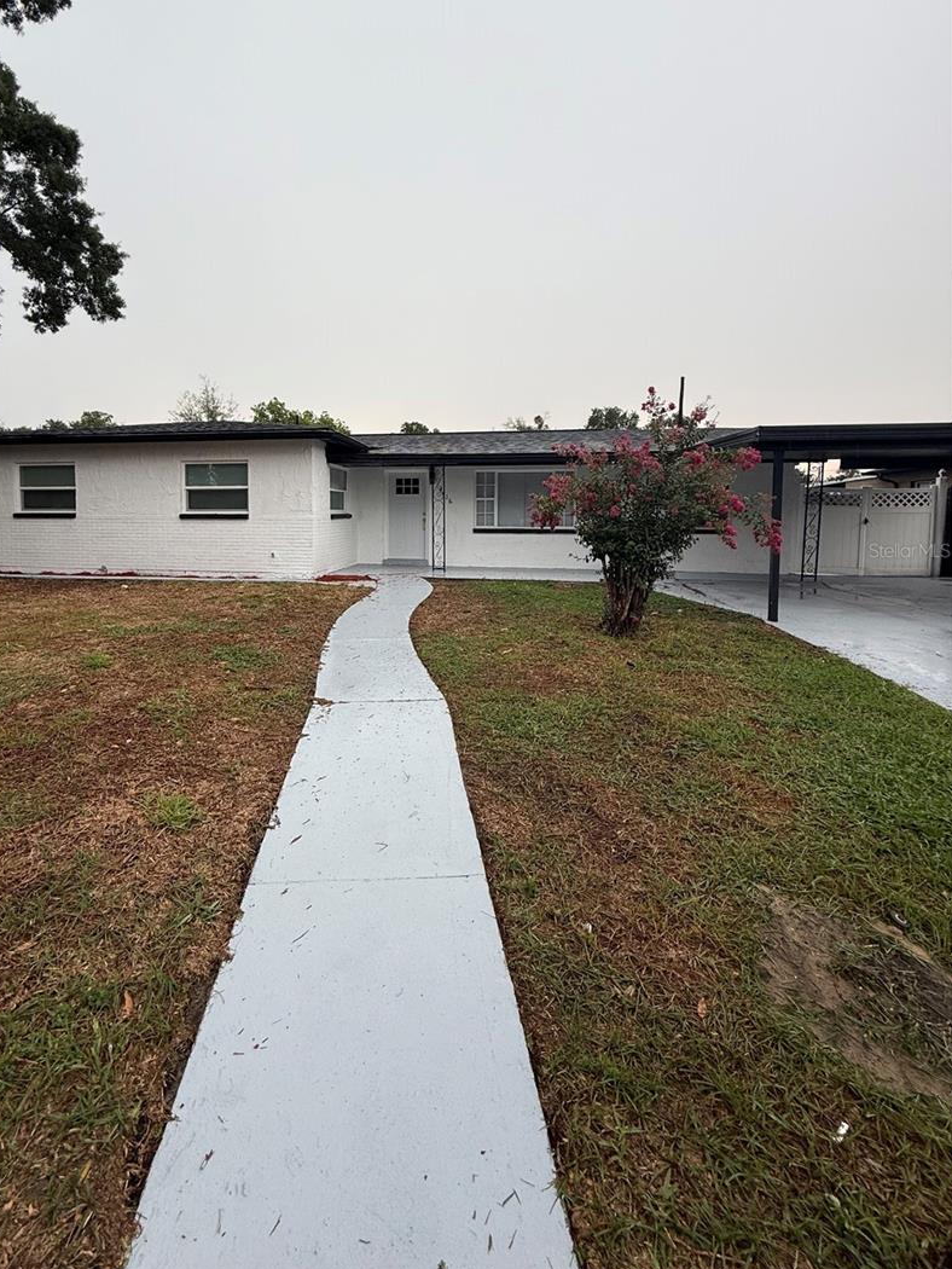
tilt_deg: -2.8
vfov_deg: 93.9
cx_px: 411
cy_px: 550
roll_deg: -0.6
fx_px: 586
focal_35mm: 16
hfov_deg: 77.7
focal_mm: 2.22
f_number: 2.2
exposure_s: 1/171
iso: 50
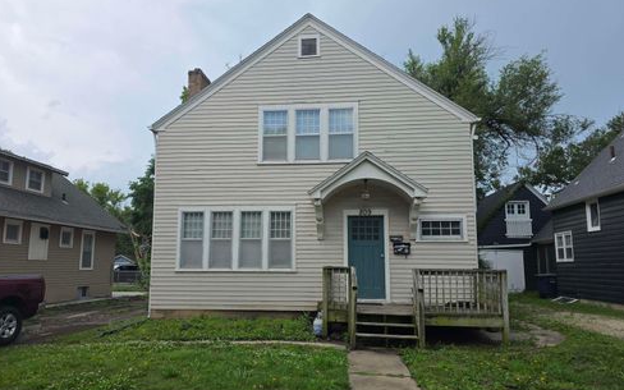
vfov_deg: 49.2
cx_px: 307
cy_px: 212
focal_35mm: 25
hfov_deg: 72.5
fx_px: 425
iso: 80
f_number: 1.7
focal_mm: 6.3
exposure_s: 1/2016
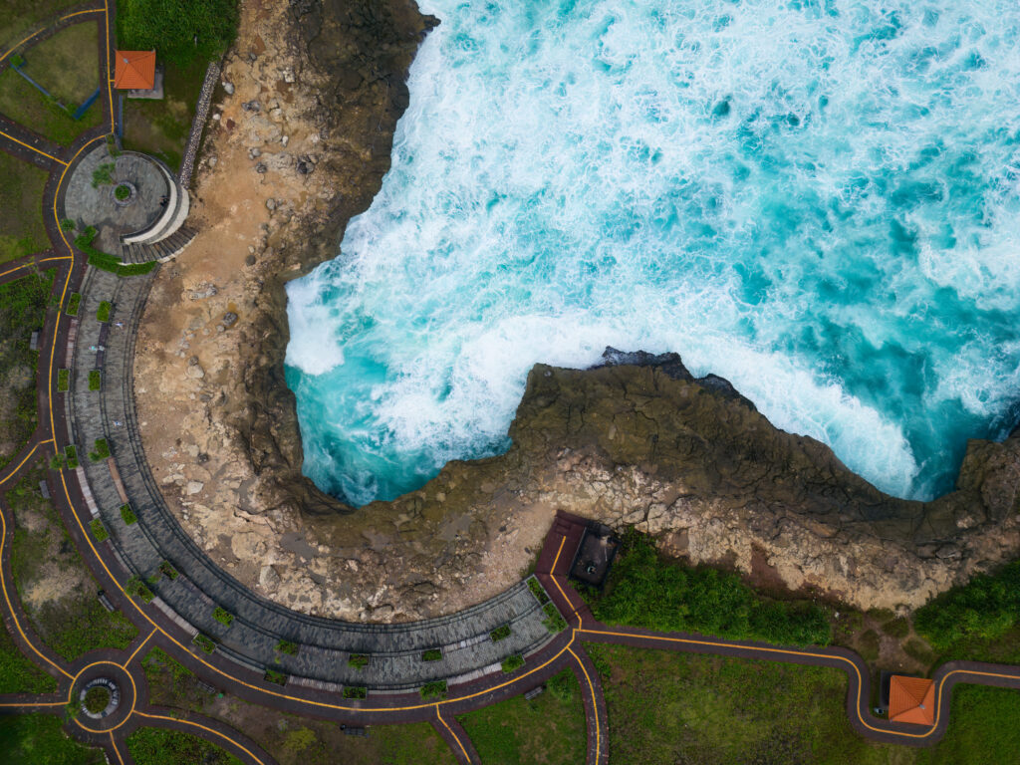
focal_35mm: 24
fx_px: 707
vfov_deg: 56.8
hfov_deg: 71.6
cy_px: 382
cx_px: 510
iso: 120
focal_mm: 6.72
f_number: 1.7
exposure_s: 1/320
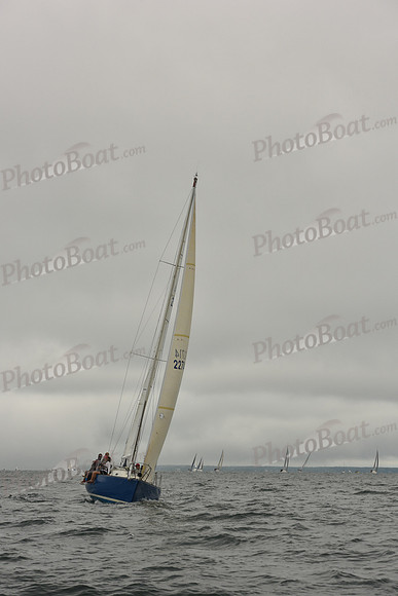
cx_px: 199
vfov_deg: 23.6
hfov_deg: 15.9
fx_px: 1425
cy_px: 298
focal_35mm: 86
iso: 320
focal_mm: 86
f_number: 8
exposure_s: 1/800
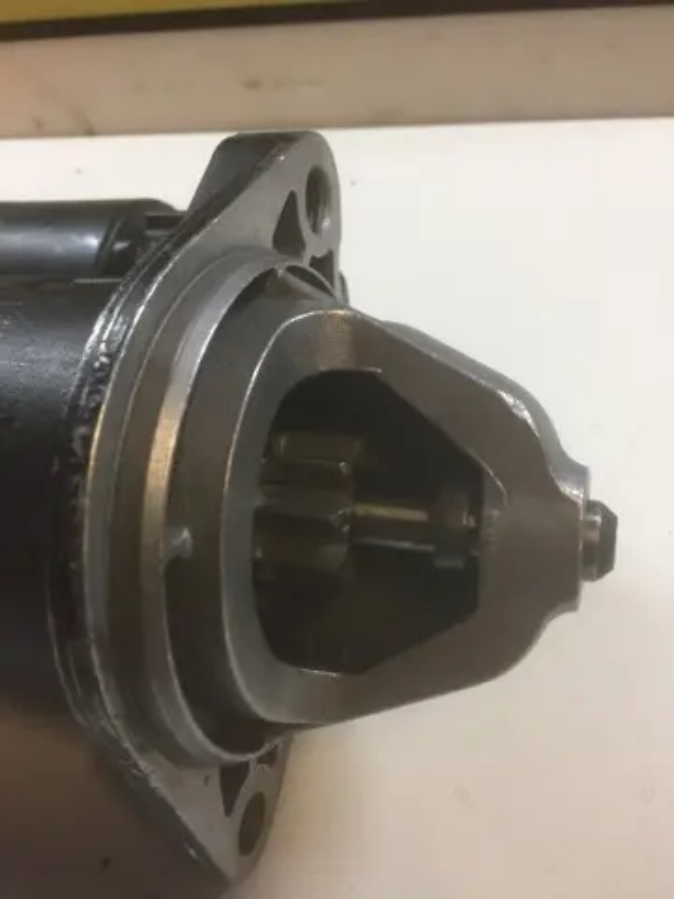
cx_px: 337
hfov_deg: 48.2
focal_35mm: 29
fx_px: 753
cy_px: 450
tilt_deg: -48.2
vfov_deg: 61.7
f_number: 2.2
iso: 125
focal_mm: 4.15
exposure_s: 1/33
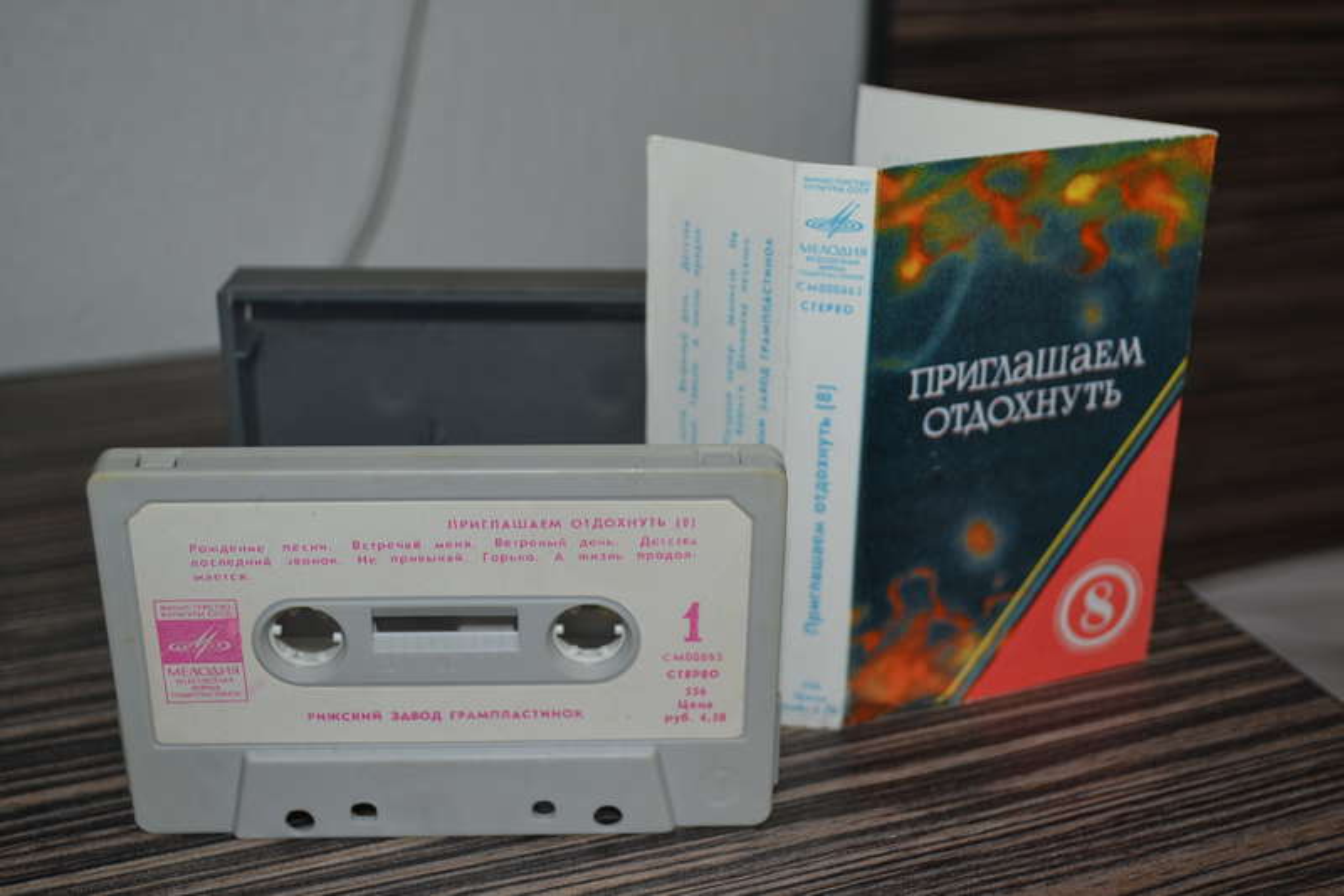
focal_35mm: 48
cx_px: 672
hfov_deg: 41.1
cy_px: 448
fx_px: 1792
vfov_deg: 28.1
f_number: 4.8
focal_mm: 32
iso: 280
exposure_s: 1/60
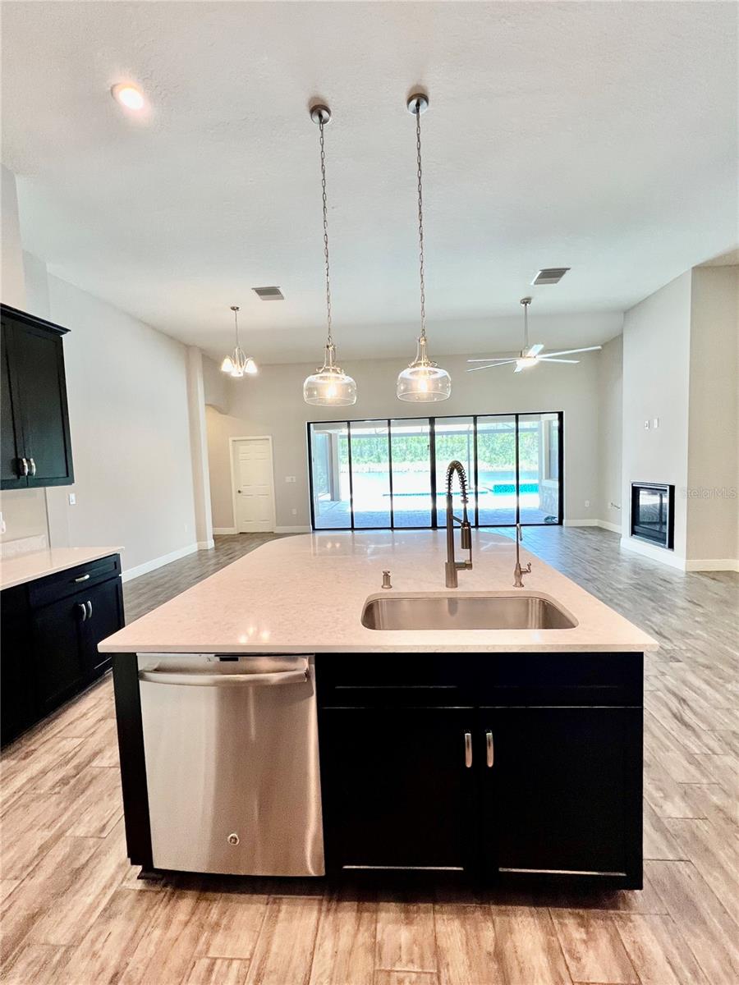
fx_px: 370
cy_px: 492
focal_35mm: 13
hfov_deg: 89.9
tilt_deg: -4.4
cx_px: 370
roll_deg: +0.9
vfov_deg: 106.2
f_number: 1.8
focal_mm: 1.57
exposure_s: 1/120
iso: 200
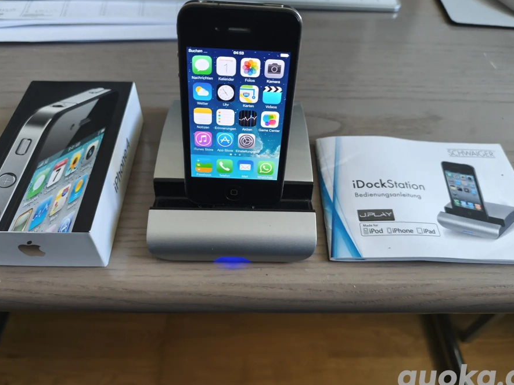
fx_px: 386
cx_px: 256
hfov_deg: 67.3
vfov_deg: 53.0
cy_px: 179
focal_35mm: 26
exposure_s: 1/33.3
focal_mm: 6.14
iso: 1000
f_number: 1.65
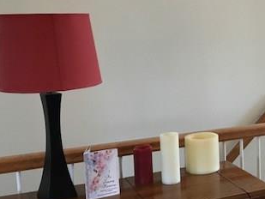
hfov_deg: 31.4
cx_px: 245
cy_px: 108
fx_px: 444
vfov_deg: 25.2
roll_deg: -0.4
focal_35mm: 58
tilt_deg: -8.8
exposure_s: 1/17
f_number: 1.8
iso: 40
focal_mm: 3.99
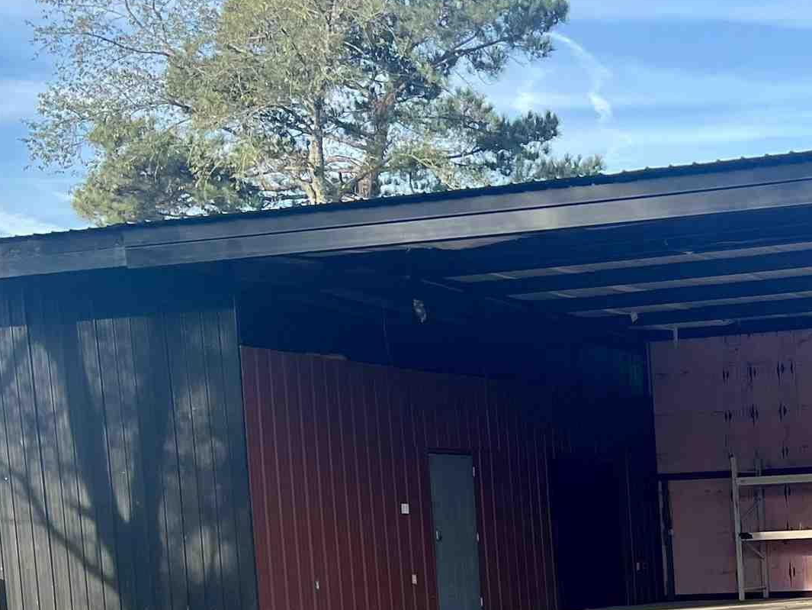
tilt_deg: -4.7
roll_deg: +2.7
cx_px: 912
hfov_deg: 24.1
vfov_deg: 18.8
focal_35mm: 75
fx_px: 1760
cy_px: 679
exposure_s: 1/561
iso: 50
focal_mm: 5.7
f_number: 1.5
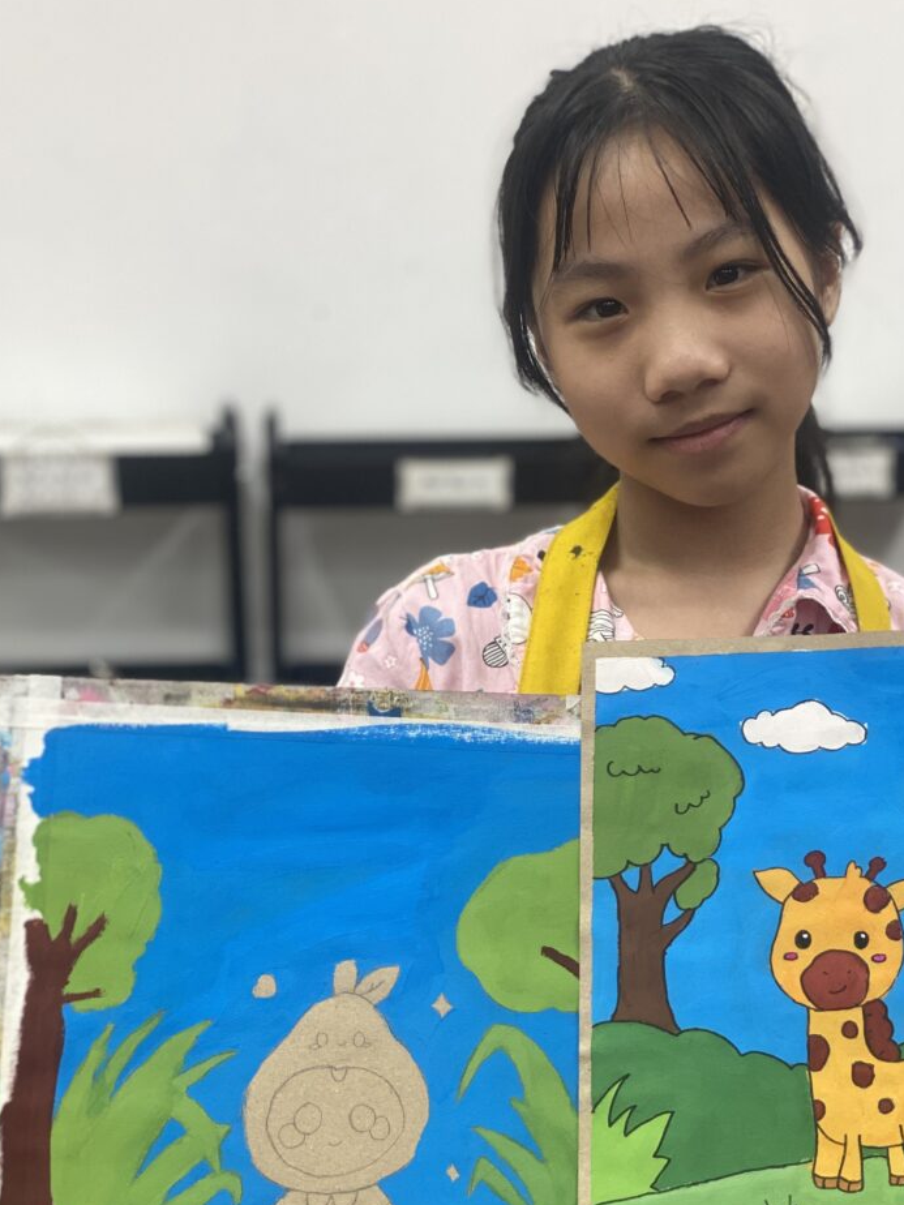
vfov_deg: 25.8
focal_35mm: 75
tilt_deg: -13.9
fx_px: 2612
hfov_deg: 19.6
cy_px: 839
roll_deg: -0.5
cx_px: 580
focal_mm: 6
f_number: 2
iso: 125
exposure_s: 1/100
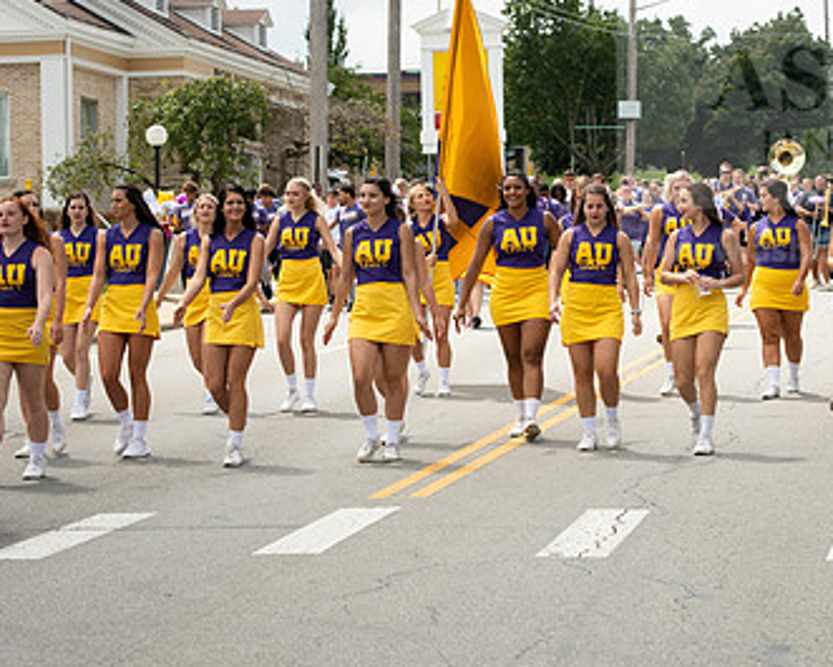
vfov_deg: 13.4
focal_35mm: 115
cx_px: 541
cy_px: 303
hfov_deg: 16.7
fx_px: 2836
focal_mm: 70
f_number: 7.1
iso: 250
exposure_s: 1/640
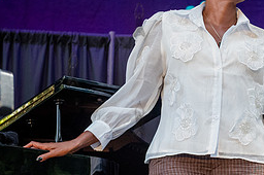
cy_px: 65
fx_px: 1143
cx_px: 296
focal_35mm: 156
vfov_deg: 8.8
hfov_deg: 12.9
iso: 2500
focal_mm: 60
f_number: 4
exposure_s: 1/800
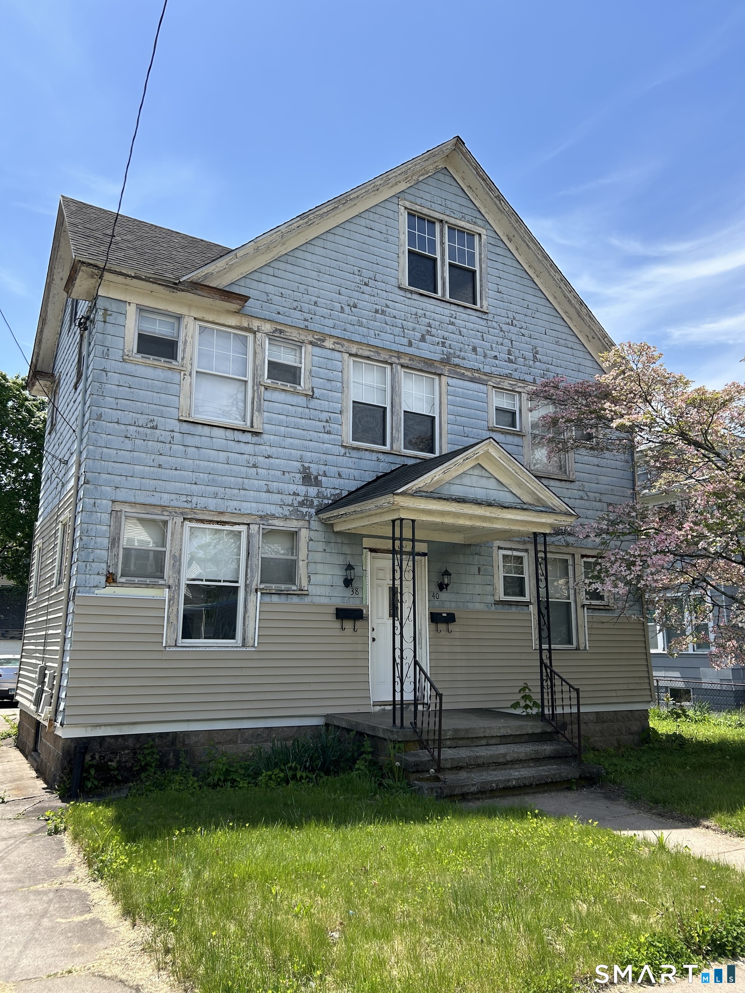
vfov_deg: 67.3
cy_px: 496
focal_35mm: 26
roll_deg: -0.8
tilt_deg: +10.9
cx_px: 372
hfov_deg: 53.1
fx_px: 746
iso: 50
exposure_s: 1/3165
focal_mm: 5.7
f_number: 1.5
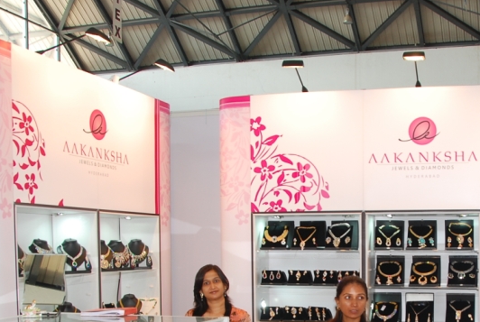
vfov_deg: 25.3
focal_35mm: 52
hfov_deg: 37.5
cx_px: 340
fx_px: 695
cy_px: 291
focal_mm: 18
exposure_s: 1/40
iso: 200
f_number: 5
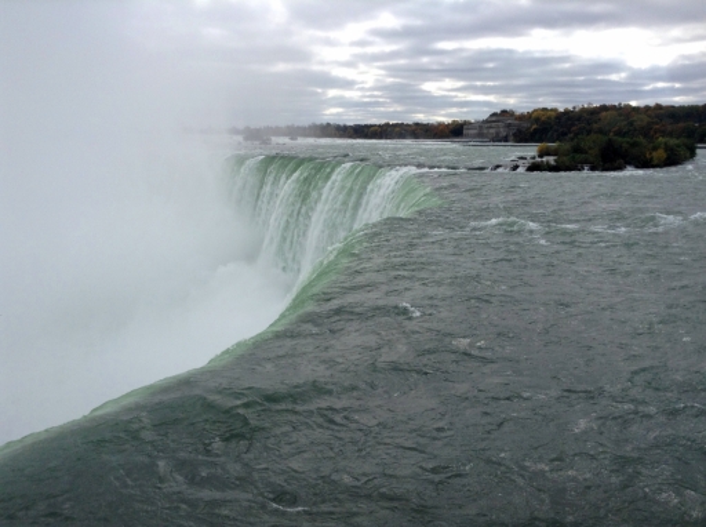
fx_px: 672
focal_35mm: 33
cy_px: 264
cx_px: 353
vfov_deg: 42.8
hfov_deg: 55.4
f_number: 2.4
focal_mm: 3.3
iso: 32
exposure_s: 1/1233
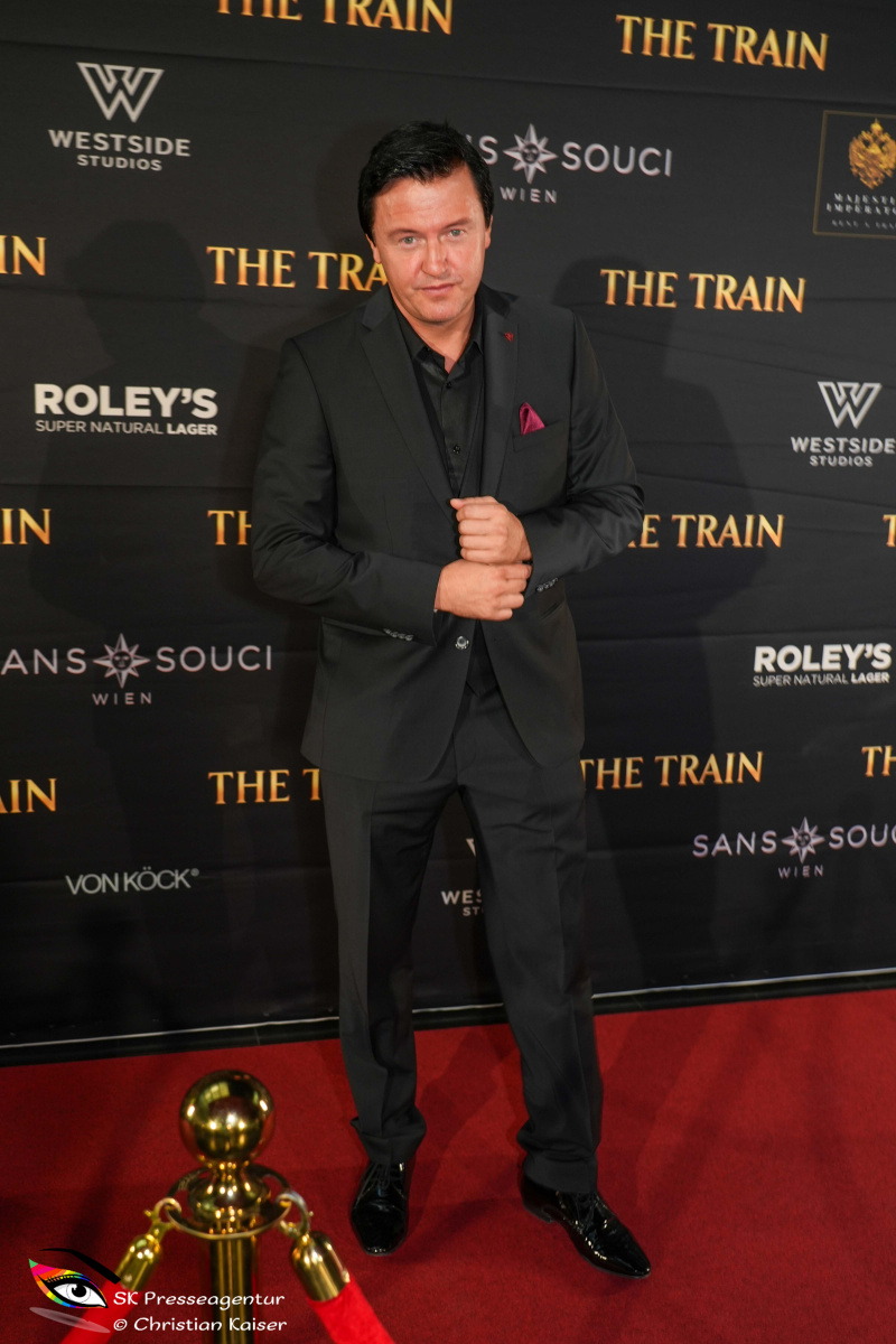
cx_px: 448
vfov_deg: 53.1
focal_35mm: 36
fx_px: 1344
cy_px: 672
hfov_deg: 36.9
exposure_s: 1/60
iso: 400
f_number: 5
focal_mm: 36
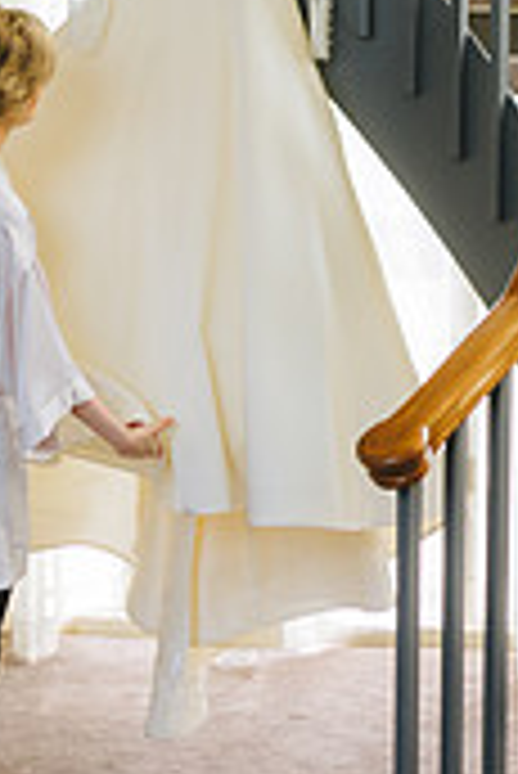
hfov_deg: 12.5
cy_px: 184
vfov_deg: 18.4
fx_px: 2369
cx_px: 207
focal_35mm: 110
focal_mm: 42
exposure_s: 1/200
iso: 320
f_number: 2.8
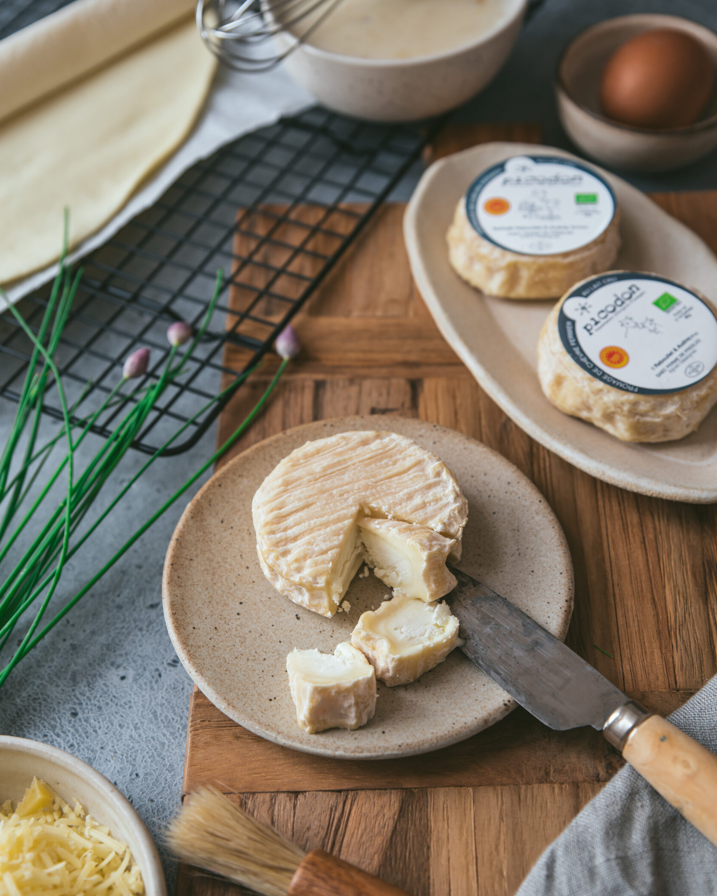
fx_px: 1459
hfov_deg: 27.6
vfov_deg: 34.1
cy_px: 488
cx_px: 363
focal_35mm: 55
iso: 100
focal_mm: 48
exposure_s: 1/80
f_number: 4
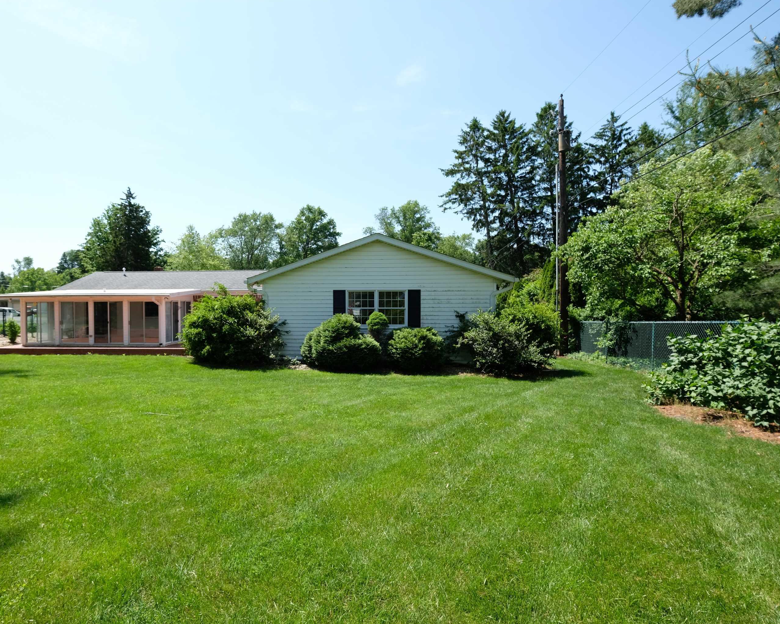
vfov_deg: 77.0
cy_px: 311
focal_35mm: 17
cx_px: 318
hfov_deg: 88.7
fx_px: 392
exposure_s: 1/350
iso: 200
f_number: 5.6
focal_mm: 10
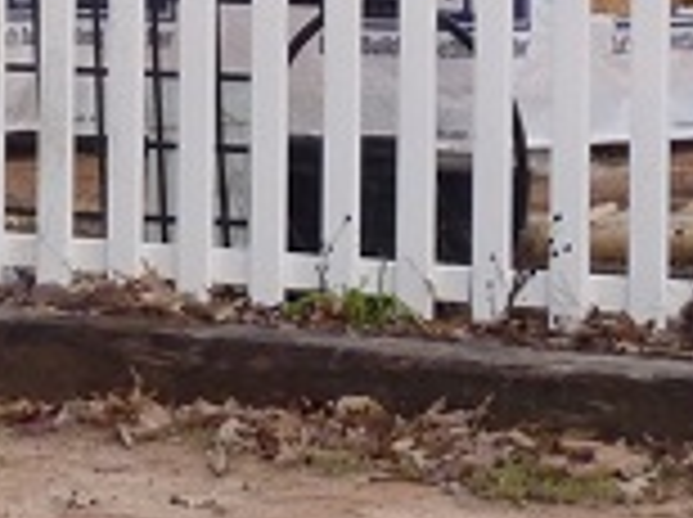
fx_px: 5717
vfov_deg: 5.1
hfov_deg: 6.8
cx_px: -464
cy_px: -599
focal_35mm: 286
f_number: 3.9
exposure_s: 1/40
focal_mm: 9.1
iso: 160
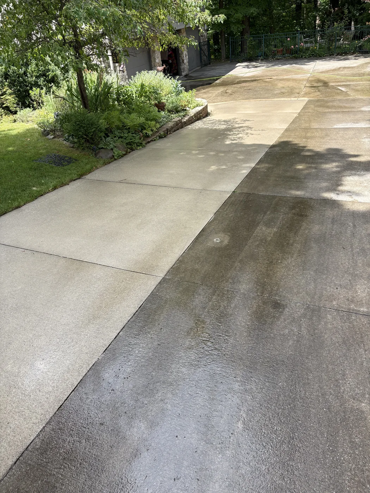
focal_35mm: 26
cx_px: 185
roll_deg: +6.9
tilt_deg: -31.4
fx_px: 371
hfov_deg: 53.1
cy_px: 246
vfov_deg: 67.3
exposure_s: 1/701
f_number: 1.6
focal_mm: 5.96
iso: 50
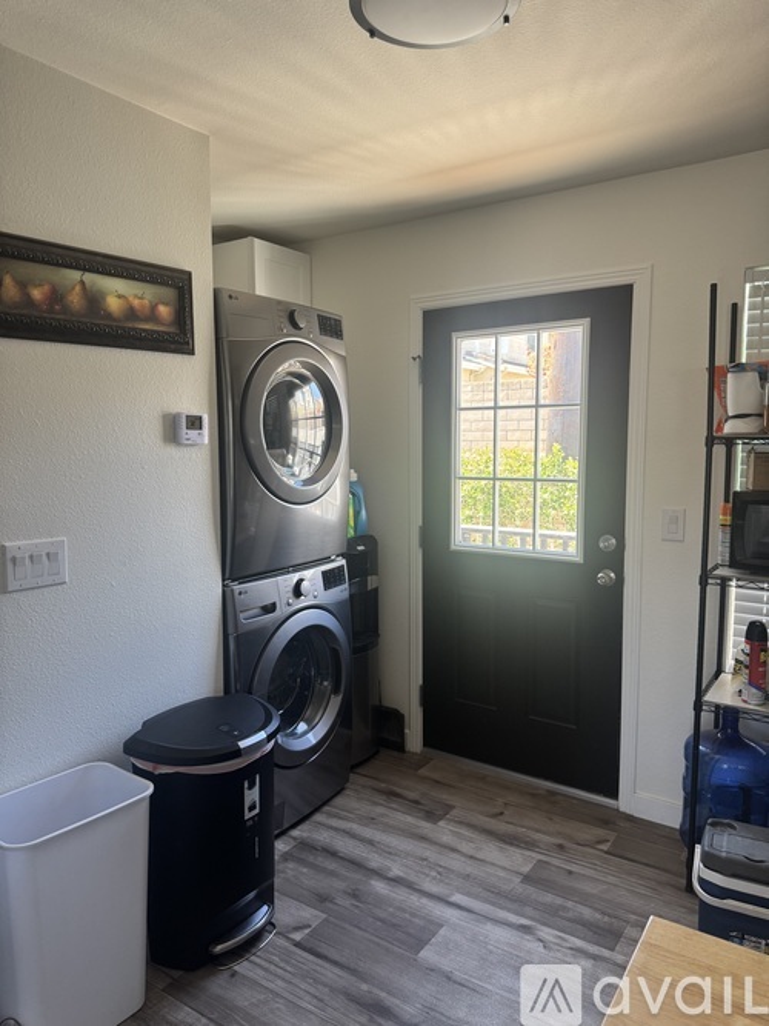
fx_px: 711
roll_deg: -0.2
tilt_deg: -5.3
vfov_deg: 71.6
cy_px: 513
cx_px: 384
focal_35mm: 24
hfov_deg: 56.8
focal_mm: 6.76
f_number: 1.78
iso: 125
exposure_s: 1/121
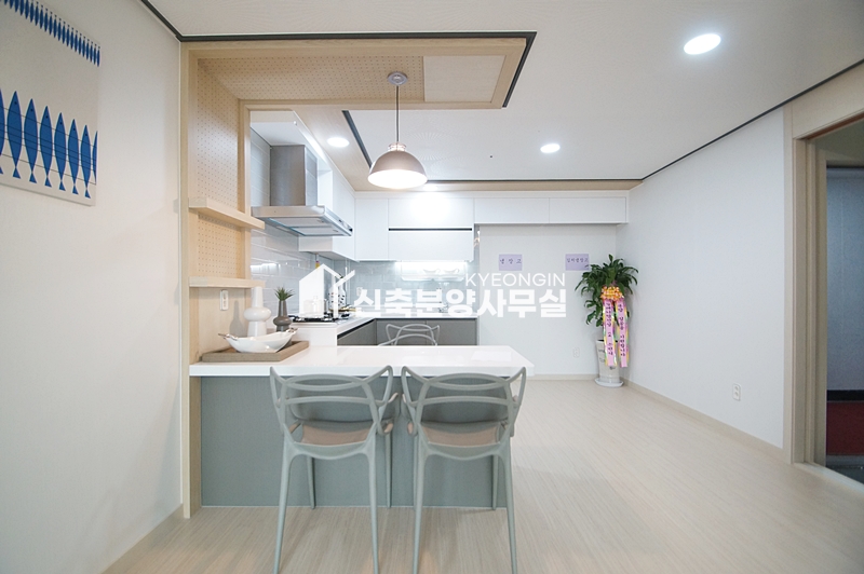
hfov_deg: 100.4
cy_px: 287
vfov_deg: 77.2
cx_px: 432
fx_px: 360
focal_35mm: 15
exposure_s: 1/100
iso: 800
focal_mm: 10
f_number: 3.5
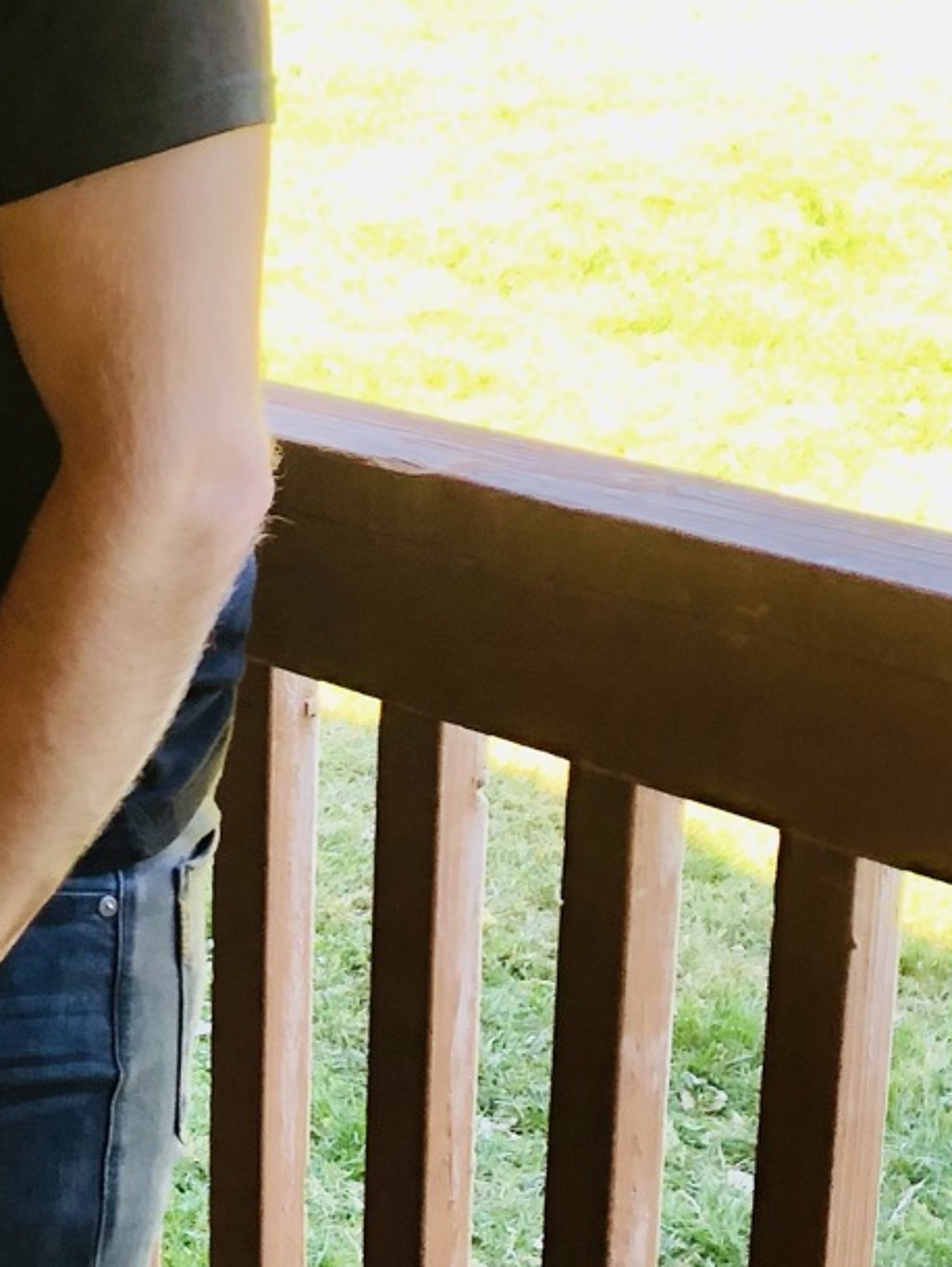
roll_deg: +5.3
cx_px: -515
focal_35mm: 94
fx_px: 3444
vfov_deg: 20.7
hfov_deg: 14.6
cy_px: 935
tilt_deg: -19.0
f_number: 1.8
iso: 50
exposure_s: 1/120
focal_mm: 3.99
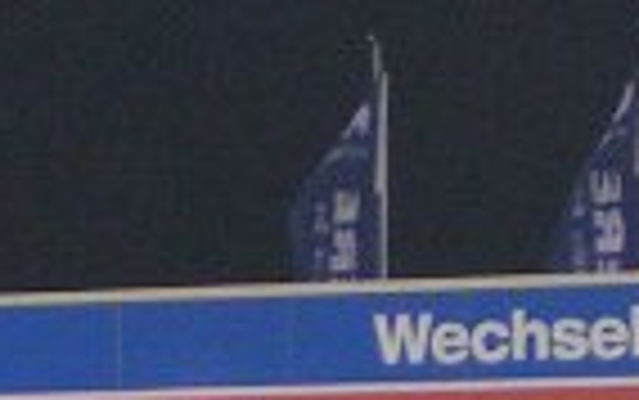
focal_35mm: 811
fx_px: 14135
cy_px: 1133
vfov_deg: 1.6
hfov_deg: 2.6
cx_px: 194
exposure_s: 1/40
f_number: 3.5
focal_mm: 20.9
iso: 200
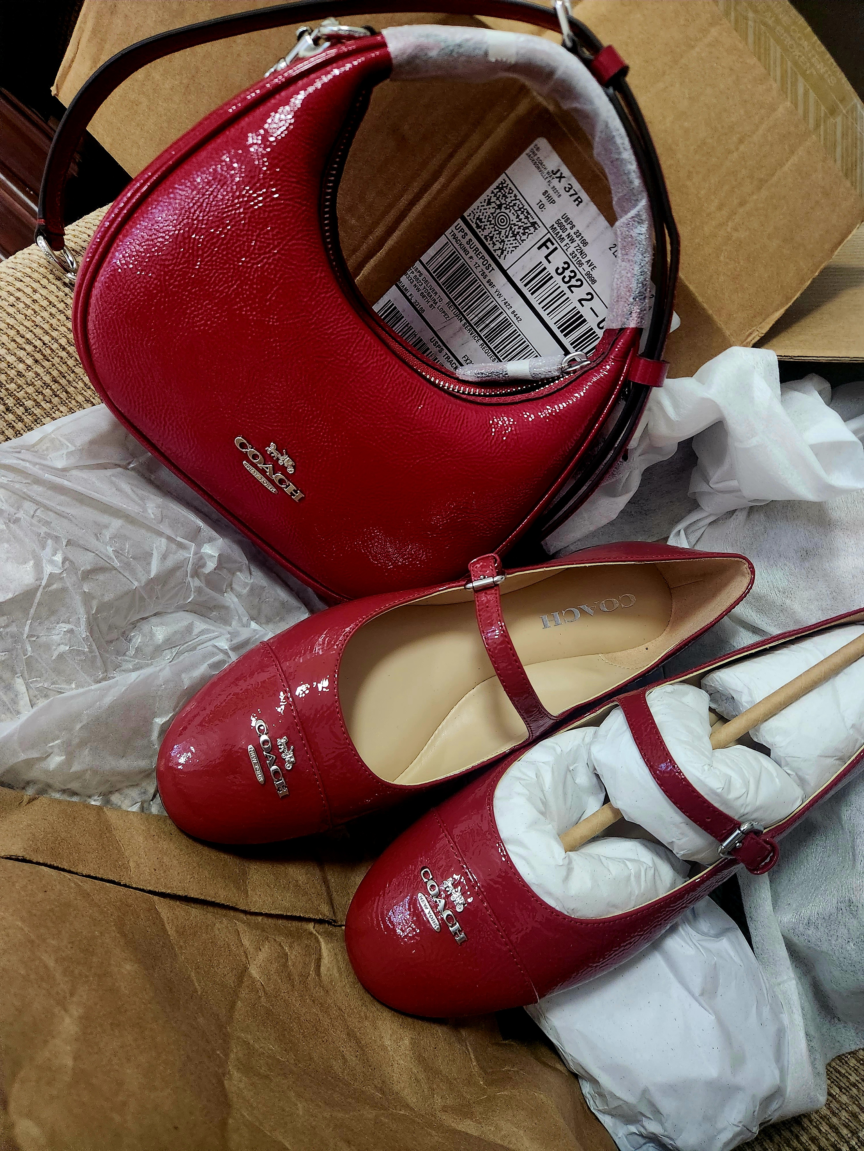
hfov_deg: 58.9
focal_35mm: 23
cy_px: 576
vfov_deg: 73.9
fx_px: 765
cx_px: 432
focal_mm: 5.4
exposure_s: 1/60.2
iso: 640
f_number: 1.8
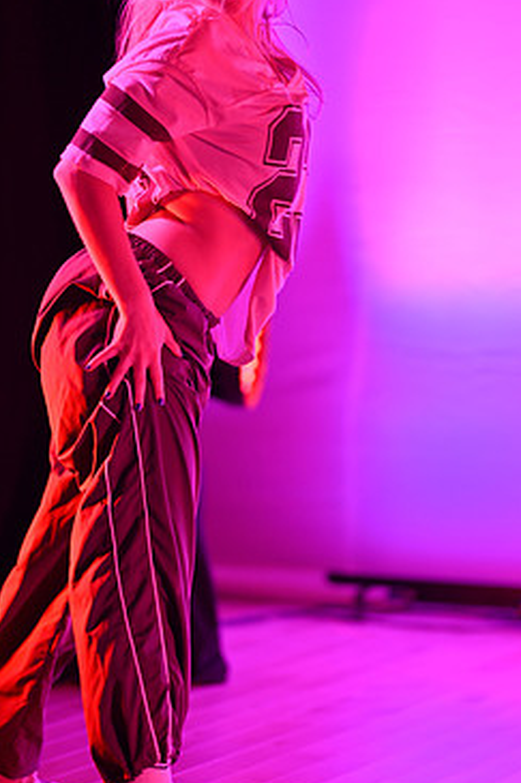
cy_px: 317
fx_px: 4389
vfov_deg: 10.2
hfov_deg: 6.8
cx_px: 206
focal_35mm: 202
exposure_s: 1/400
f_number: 1.2
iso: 64
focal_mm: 85
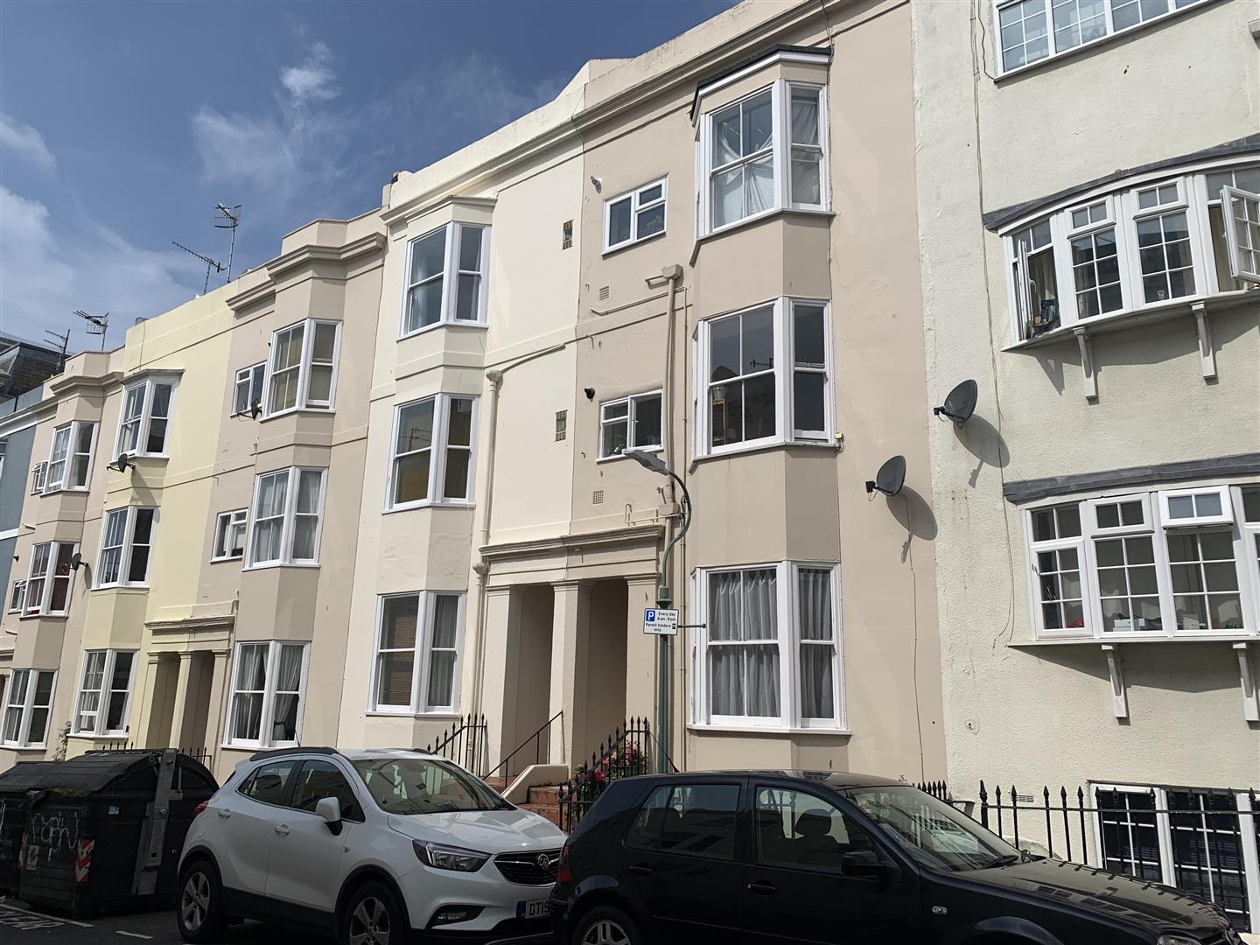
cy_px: 472
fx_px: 946
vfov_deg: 53.1
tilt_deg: +14.4
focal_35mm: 26
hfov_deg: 67.3
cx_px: 630
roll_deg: -1.3
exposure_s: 1/5714
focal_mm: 4.25
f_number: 1.8
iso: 25
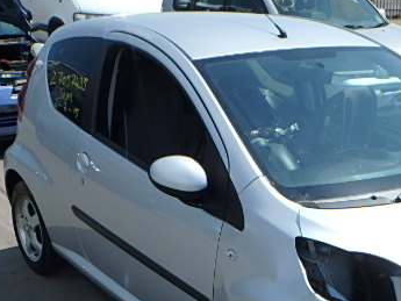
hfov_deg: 30.3
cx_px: 287
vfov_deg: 22.7
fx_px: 730
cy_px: 274
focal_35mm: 63
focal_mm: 6
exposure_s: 1/320
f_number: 8.1
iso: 125
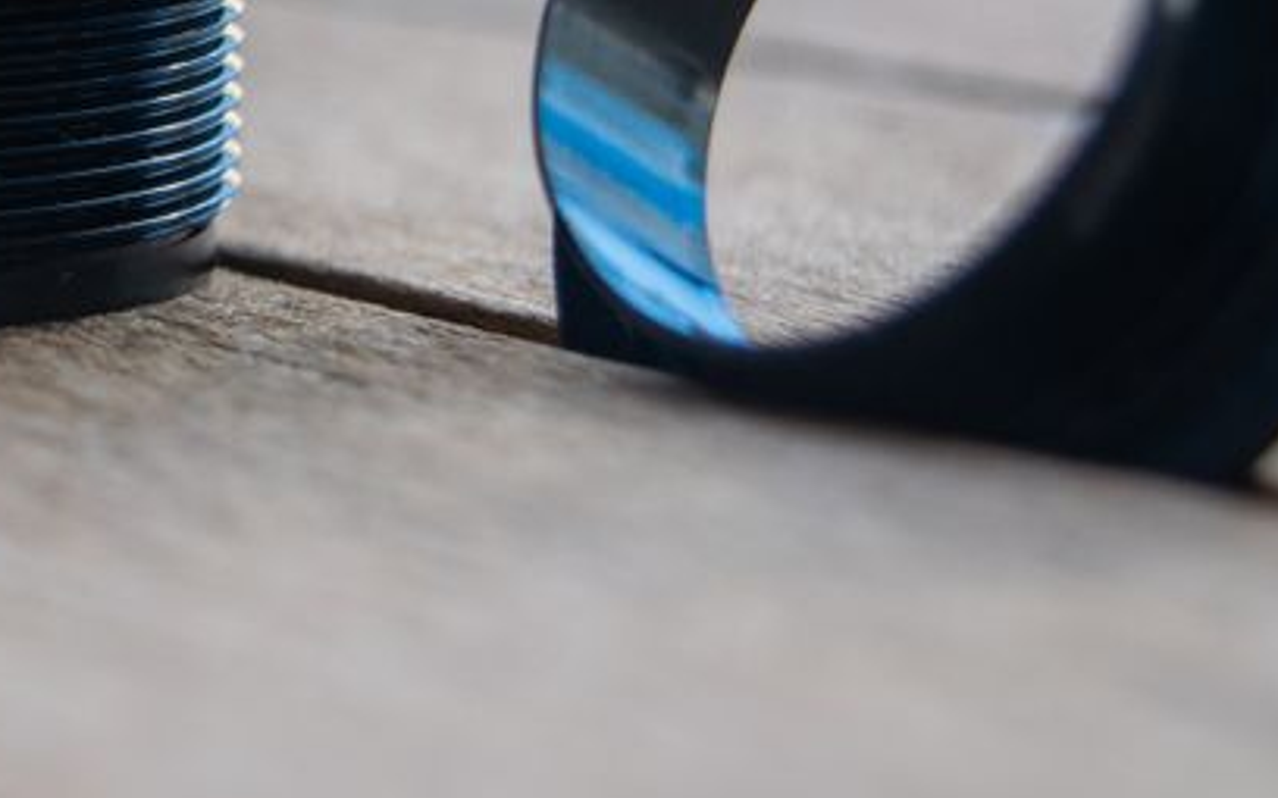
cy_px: -221
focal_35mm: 163
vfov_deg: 8.0
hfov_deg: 12.4
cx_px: -395
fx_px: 5677
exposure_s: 1/80
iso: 100
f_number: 5.6
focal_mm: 34
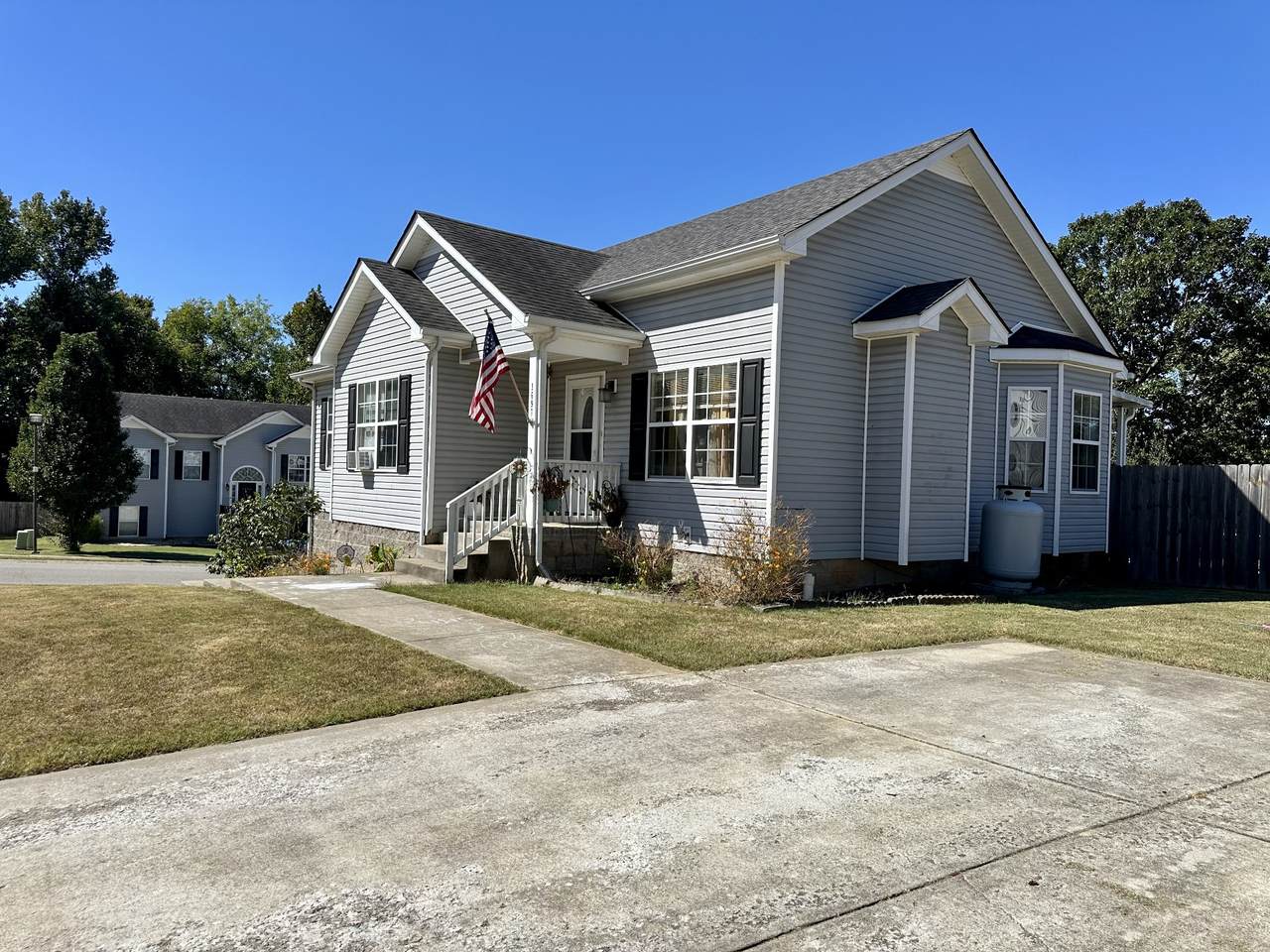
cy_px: 476
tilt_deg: -1.5
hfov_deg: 71.6
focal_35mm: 24
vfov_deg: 56.8
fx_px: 881
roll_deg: -1.7
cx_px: 635
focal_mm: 6.86
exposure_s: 1/4762
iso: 80
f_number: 1.78
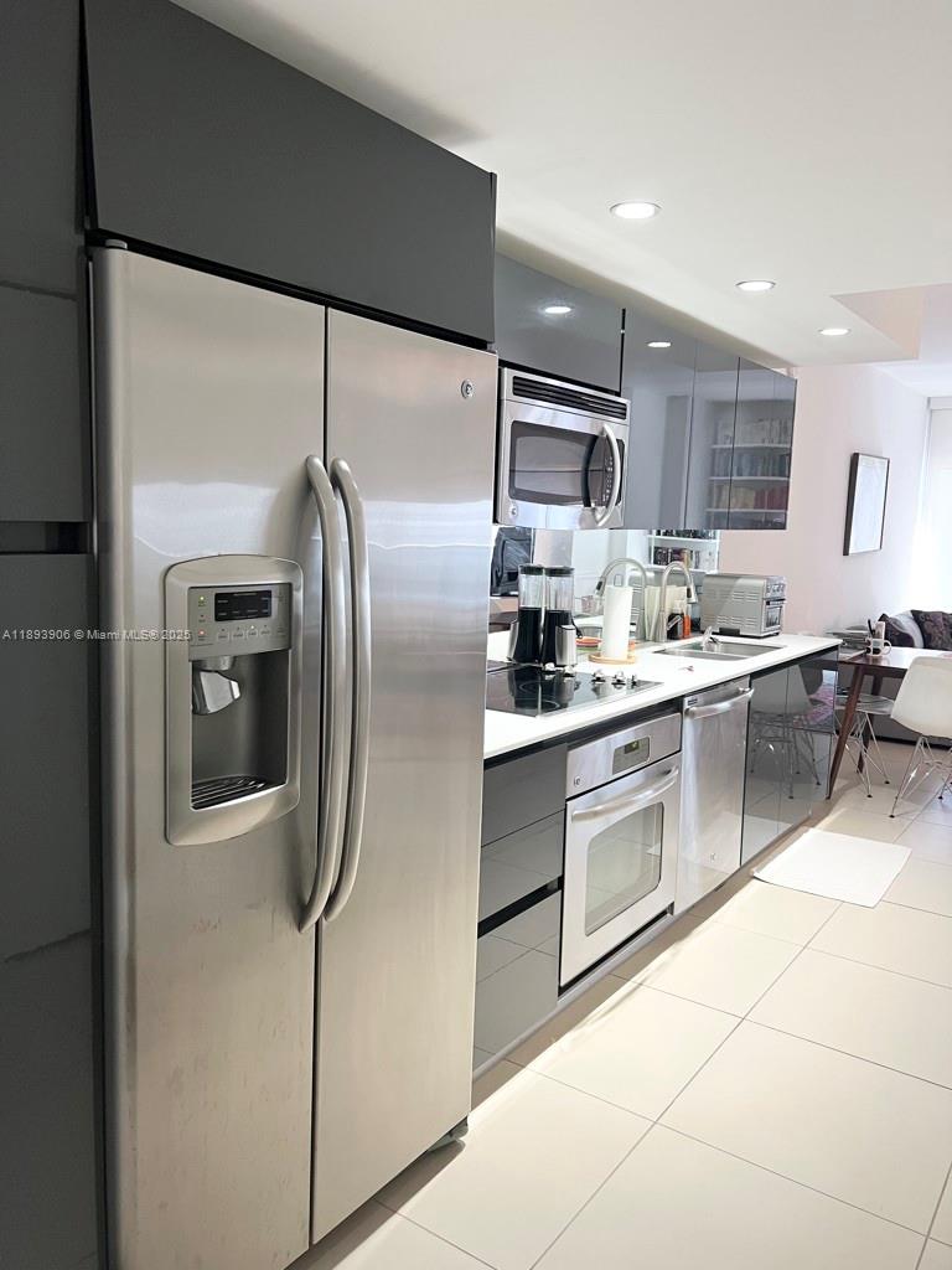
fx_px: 953
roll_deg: -1.1
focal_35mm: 26
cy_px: 635
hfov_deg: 53.1
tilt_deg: -7.1
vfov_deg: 67.3
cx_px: 476
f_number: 1.5
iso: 160
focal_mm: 5.7
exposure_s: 1/60
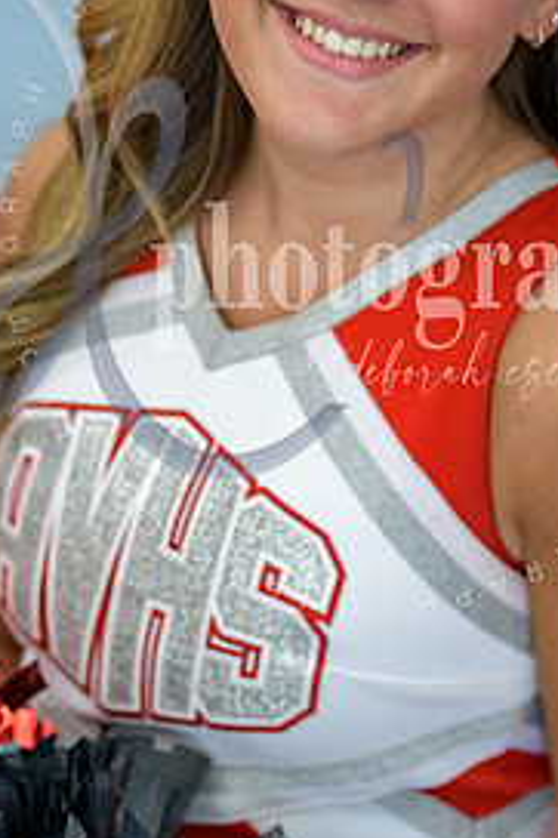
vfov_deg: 17.6
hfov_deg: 11.8
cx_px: 327
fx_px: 2700
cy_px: 219
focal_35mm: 116
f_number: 2.8
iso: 250
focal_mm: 70
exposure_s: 1/100
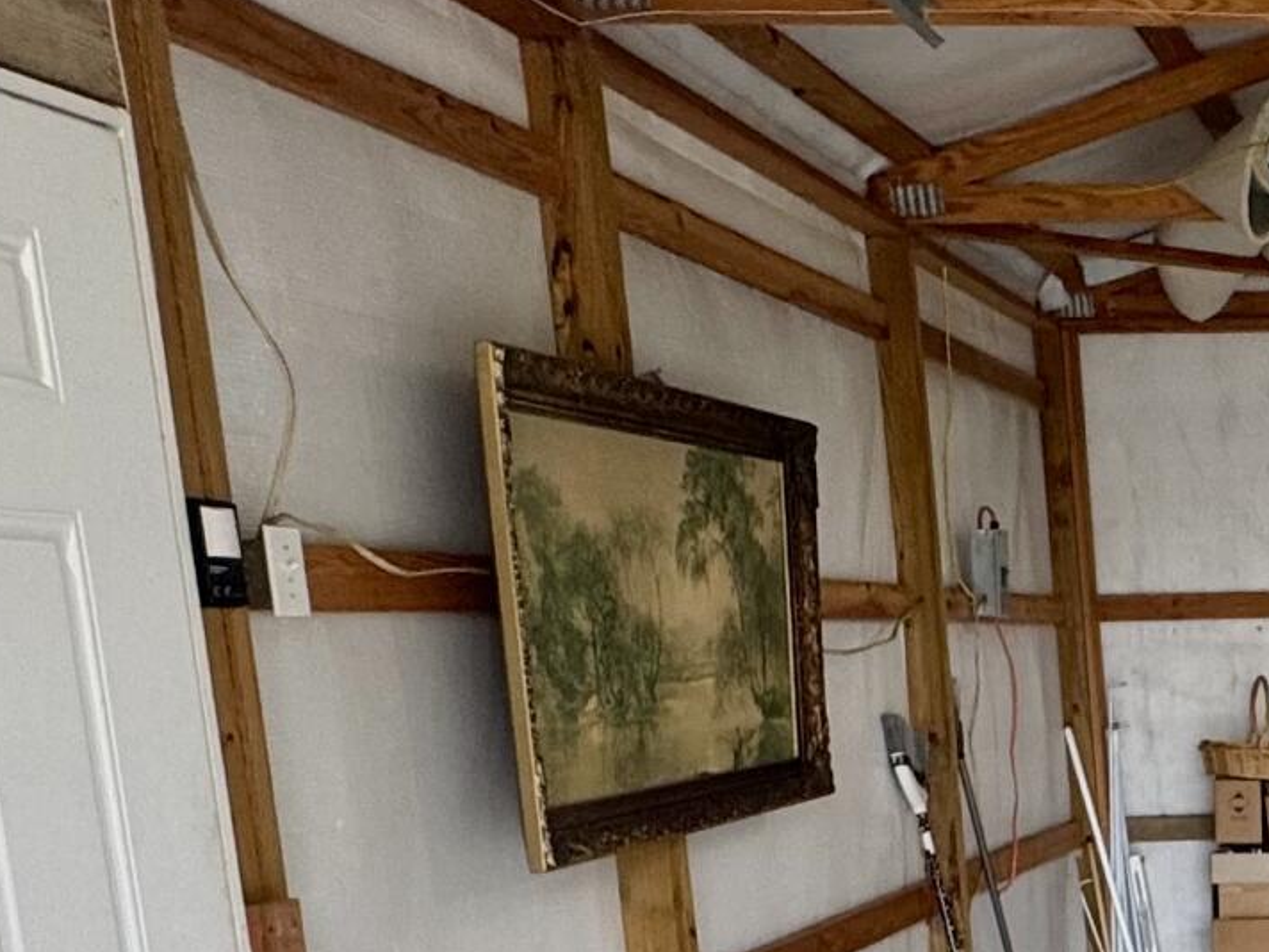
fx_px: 2163
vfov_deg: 23.6
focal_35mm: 59
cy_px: 997
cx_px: 1764
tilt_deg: -11.9
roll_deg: +0.3
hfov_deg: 26.3
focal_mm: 2.22
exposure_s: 1/120
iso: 125
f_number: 2.2
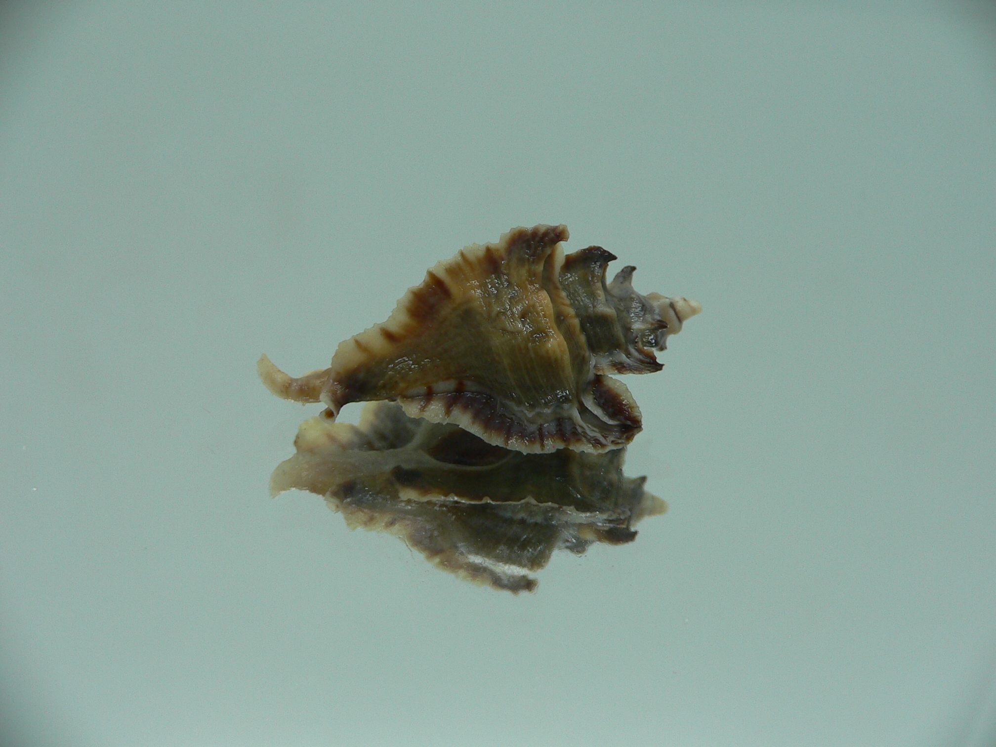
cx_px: 498
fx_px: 1007
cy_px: 374
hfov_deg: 52.6
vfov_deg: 40.7
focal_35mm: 35
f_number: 2.8
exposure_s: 1/60
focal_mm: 4.6
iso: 80
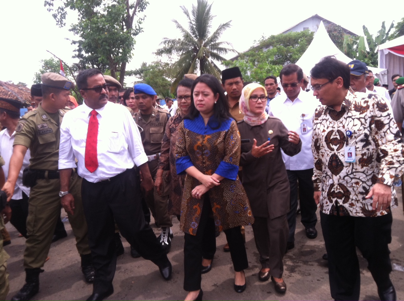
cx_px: 202
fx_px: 408
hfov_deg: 52.7
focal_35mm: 35
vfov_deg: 40.6
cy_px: 150
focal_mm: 3.85
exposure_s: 1/402
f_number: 2.8
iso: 80
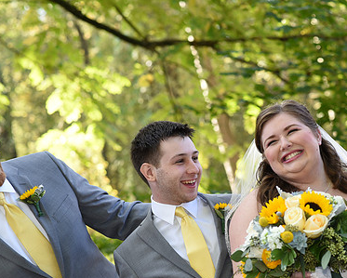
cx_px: 191
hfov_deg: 15.5
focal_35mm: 124
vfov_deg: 12.4
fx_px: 1274
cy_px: 179
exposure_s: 1/200
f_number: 4.5
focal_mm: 85
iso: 500
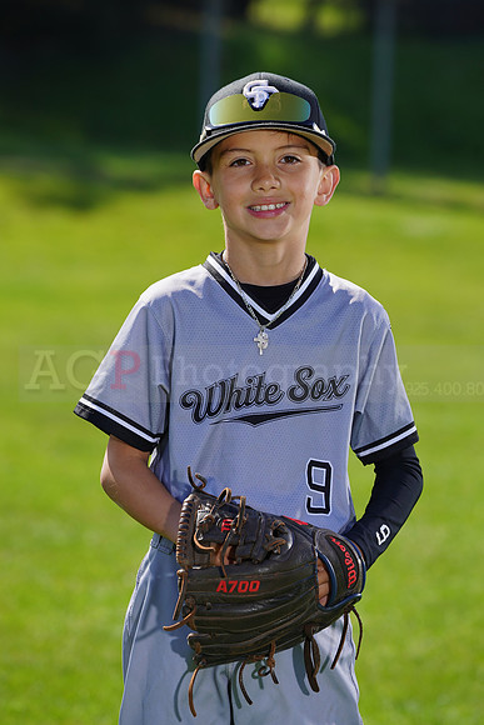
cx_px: 242
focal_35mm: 232
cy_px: 362
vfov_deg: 8.9
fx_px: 4676
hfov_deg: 5.9
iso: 100
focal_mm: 232
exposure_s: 1/250
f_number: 8
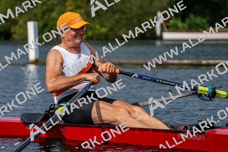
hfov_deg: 9.8
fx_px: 1331
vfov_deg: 6.6
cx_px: 113
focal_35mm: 210
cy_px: 78
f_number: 5.6
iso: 160
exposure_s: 1/1600
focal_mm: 200
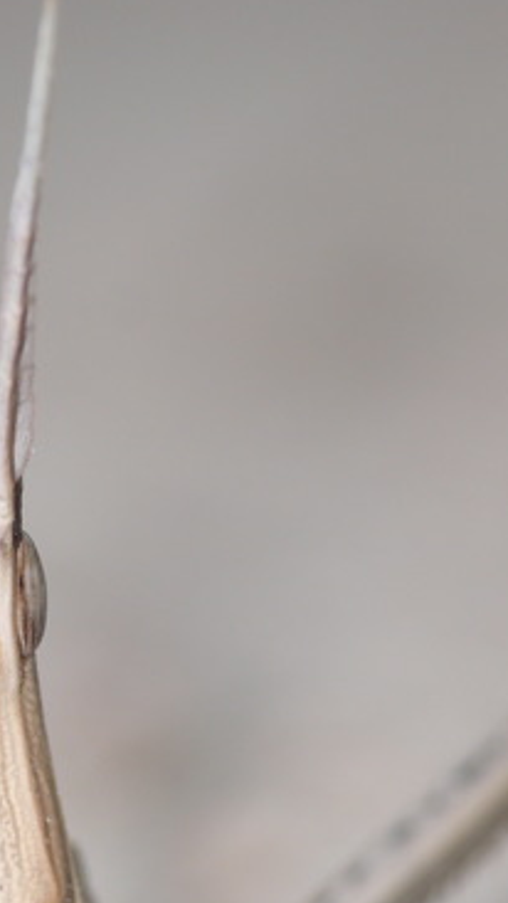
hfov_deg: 3.1
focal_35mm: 392
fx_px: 9383
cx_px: -7
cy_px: 637
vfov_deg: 5.5
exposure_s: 1/250
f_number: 5.6
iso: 100
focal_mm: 43.6
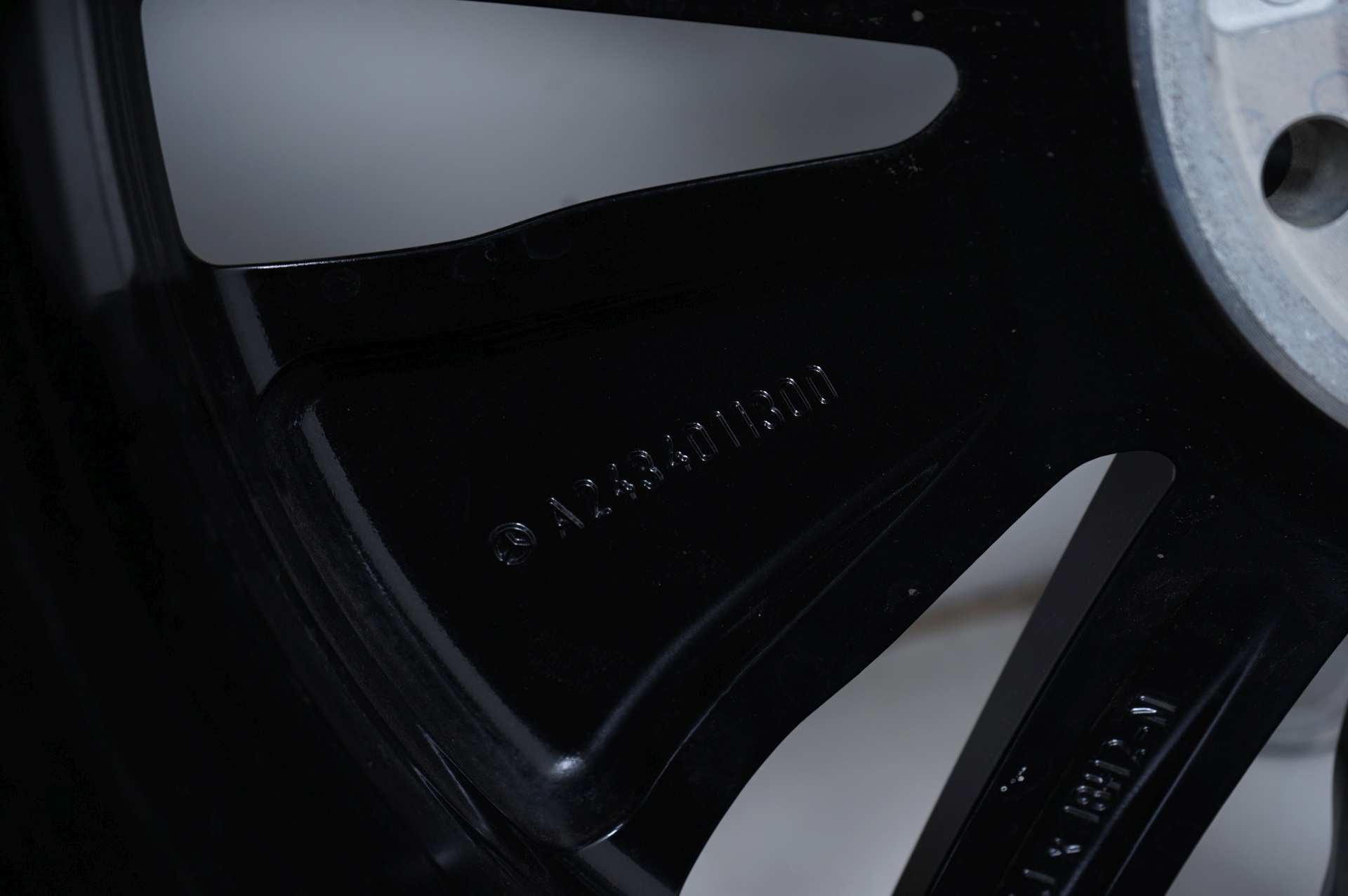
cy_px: 448
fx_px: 1796
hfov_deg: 41.1
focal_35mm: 48
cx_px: 674
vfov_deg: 28.0
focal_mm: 48
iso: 250
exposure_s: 1/125
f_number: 7.1
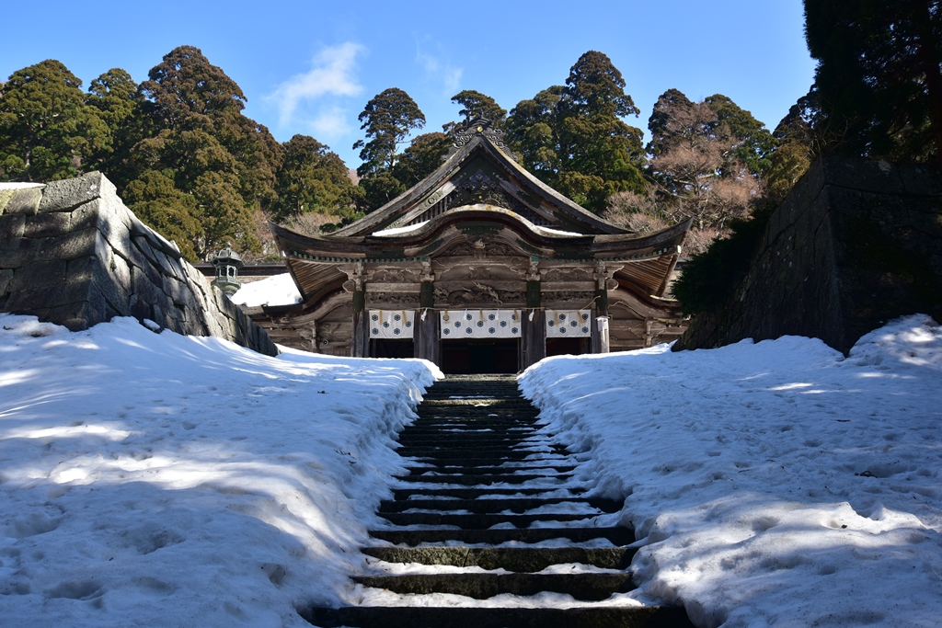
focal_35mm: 38
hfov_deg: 50.7
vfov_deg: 35.1
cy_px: 314
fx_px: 994
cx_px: 471
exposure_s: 1/200
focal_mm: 38
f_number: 8
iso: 200
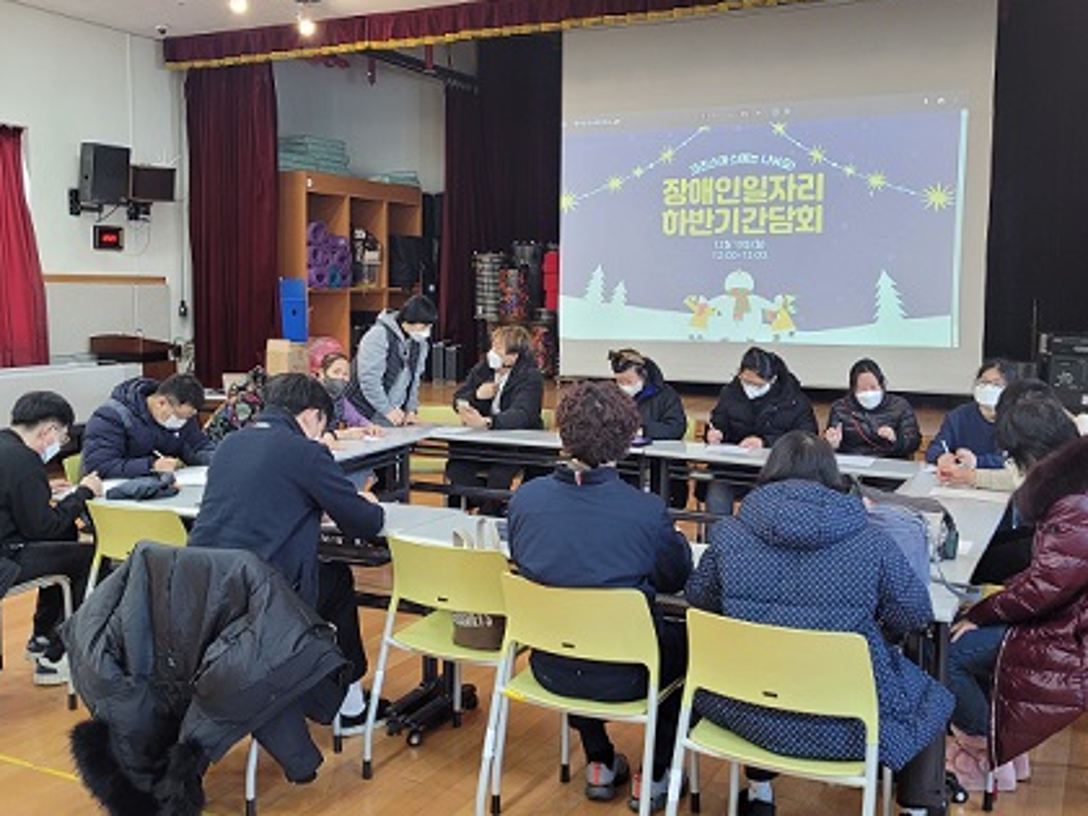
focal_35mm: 35
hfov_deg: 52.6
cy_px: 370
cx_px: 553
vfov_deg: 40.7
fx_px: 1100
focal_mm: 5.4
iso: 200
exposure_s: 1/60
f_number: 1.8
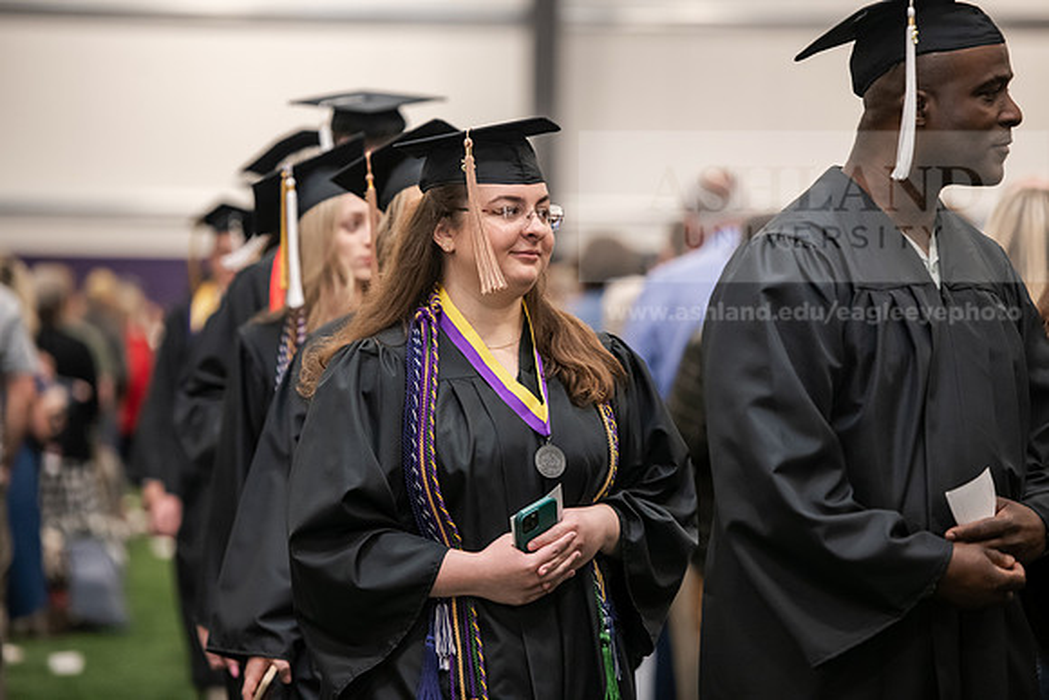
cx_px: 524
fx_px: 4955
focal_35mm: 170
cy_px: 350
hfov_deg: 12.1
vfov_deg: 8.1
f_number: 3.2
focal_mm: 170
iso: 2500
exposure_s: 1/200
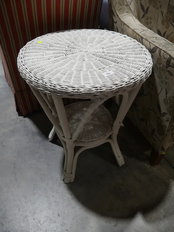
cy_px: 116
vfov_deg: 59.9
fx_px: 201
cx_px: 87
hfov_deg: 46.8
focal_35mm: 30
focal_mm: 15
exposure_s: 1/60
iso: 200
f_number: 4
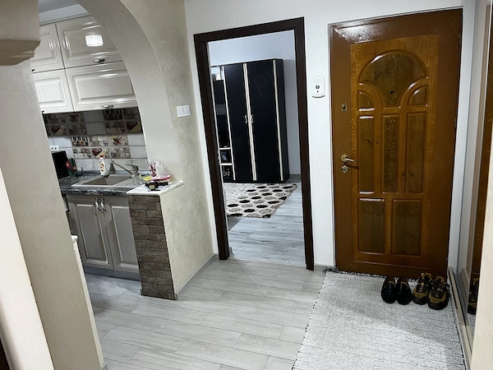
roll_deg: +5.5
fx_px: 370
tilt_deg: -14.9
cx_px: 246
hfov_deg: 67.3
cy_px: 185
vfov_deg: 53.1
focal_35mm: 26
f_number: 1.6
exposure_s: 1/50
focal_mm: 5.1
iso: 200
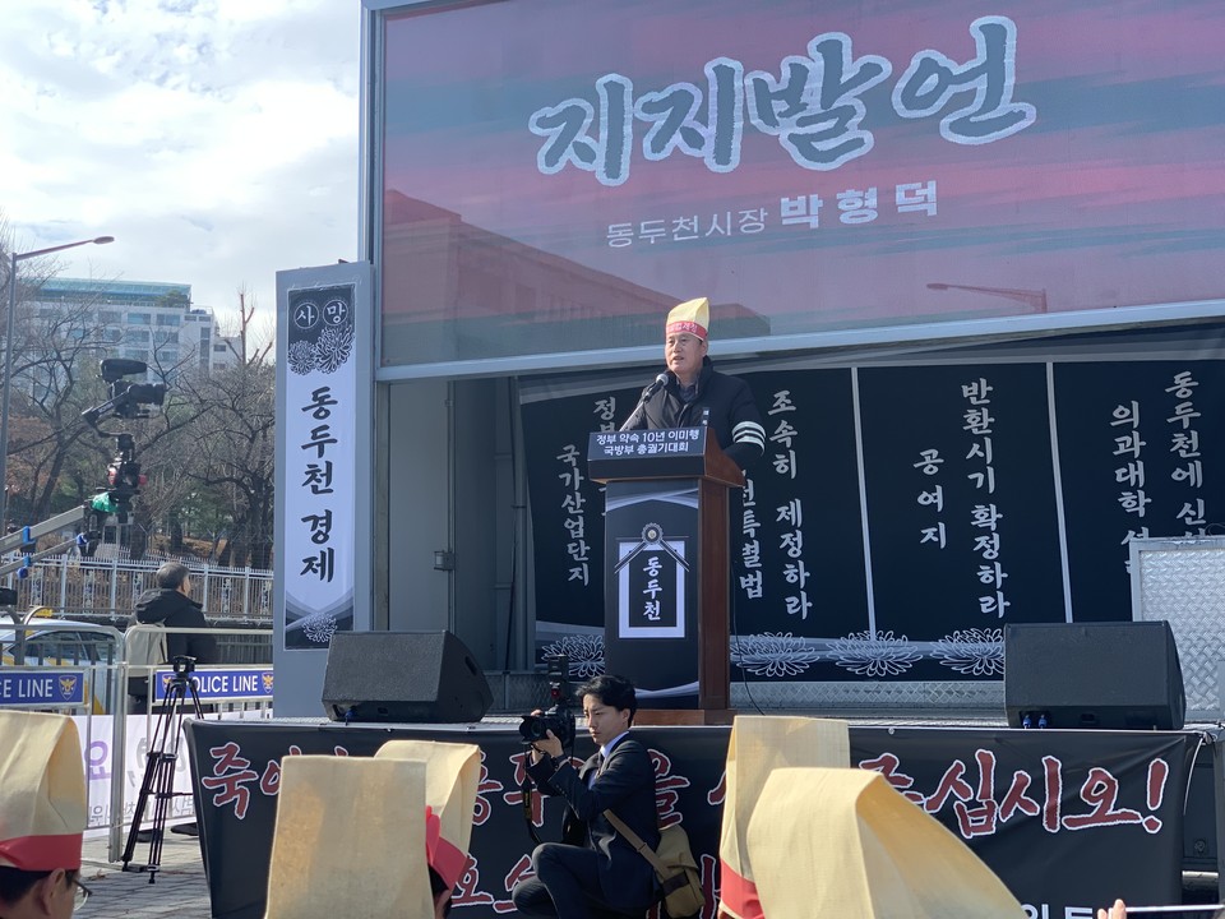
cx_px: 612
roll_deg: -1.3
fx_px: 1840
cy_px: 460
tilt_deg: +7.0
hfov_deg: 36.8
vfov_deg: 28.0
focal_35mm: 52
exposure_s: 1/209
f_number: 2.4
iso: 16
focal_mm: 6
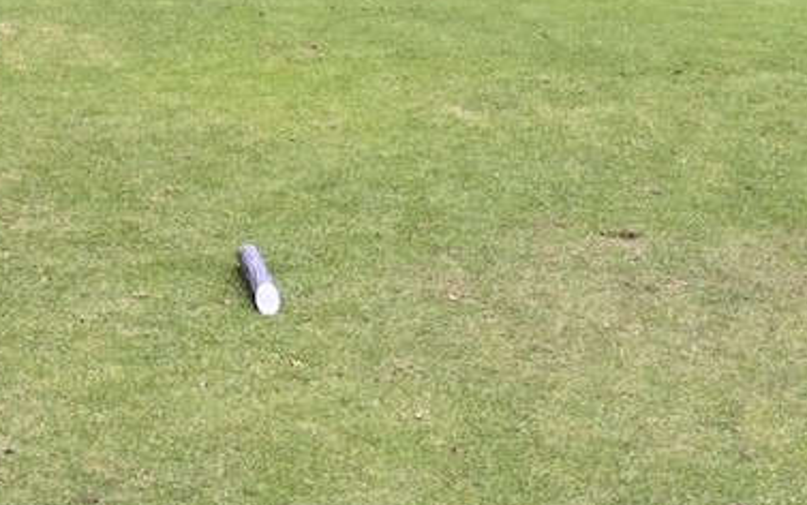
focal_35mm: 108
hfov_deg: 18.9
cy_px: -422
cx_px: 54
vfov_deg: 11.2
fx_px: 2376
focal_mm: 4.12
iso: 32
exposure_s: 1/2933
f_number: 2.2
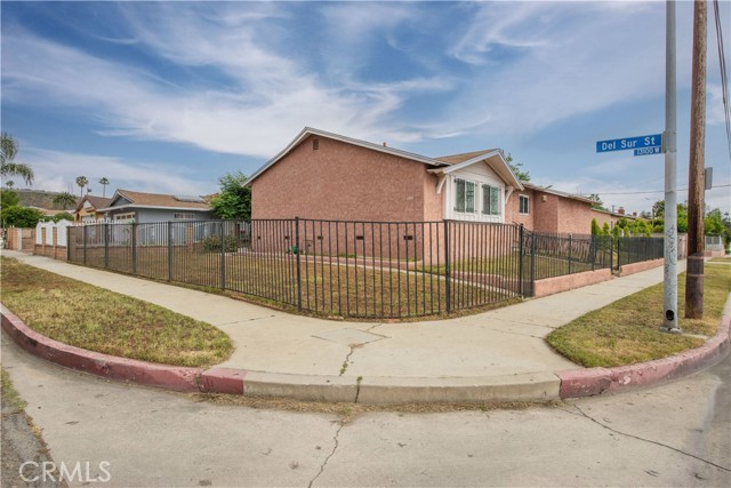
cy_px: 244
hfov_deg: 81.2
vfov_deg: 59.5
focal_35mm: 21
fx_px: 426
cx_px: 366
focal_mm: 21
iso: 400
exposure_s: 1/500
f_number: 9
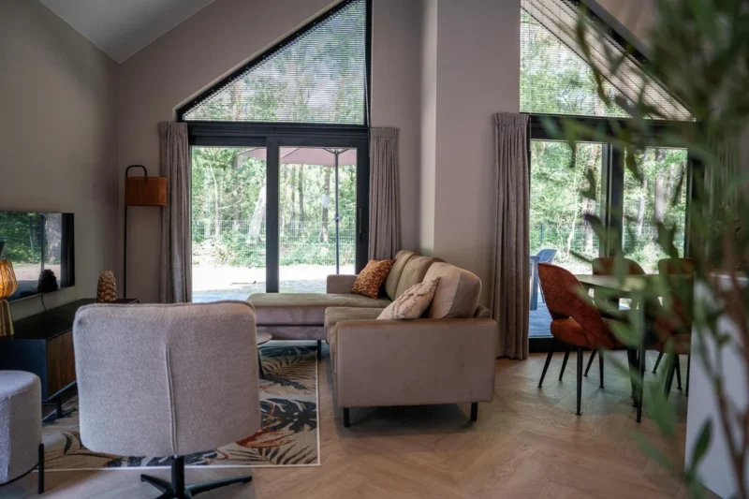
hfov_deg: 73.8
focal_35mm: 24
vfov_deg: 53.1
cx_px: 374
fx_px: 499
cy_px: 250
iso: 320
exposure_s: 1/100
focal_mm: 24
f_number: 2.8
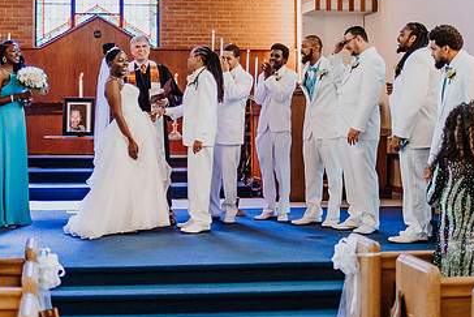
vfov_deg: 16.6
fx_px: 1080
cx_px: 187
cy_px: 86
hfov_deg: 24.7
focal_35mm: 82
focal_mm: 35
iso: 2200
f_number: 1.8
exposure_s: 1/1250
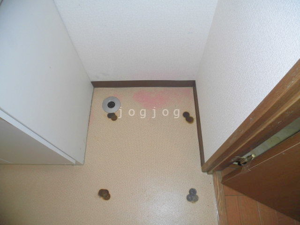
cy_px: 112
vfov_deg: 56.8
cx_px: 150
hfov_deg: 71.6
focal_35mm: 24
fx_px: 208
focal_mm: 4.3
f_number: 3.1
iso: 100
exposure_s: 1/60
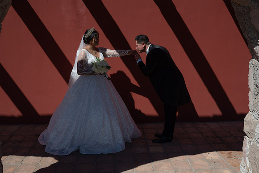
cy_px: 86
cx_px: 130
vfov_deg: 37.9
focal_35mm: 35
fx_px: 252
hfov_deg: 54.4
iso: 125
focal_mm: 35
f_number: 5
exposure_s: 1/1600
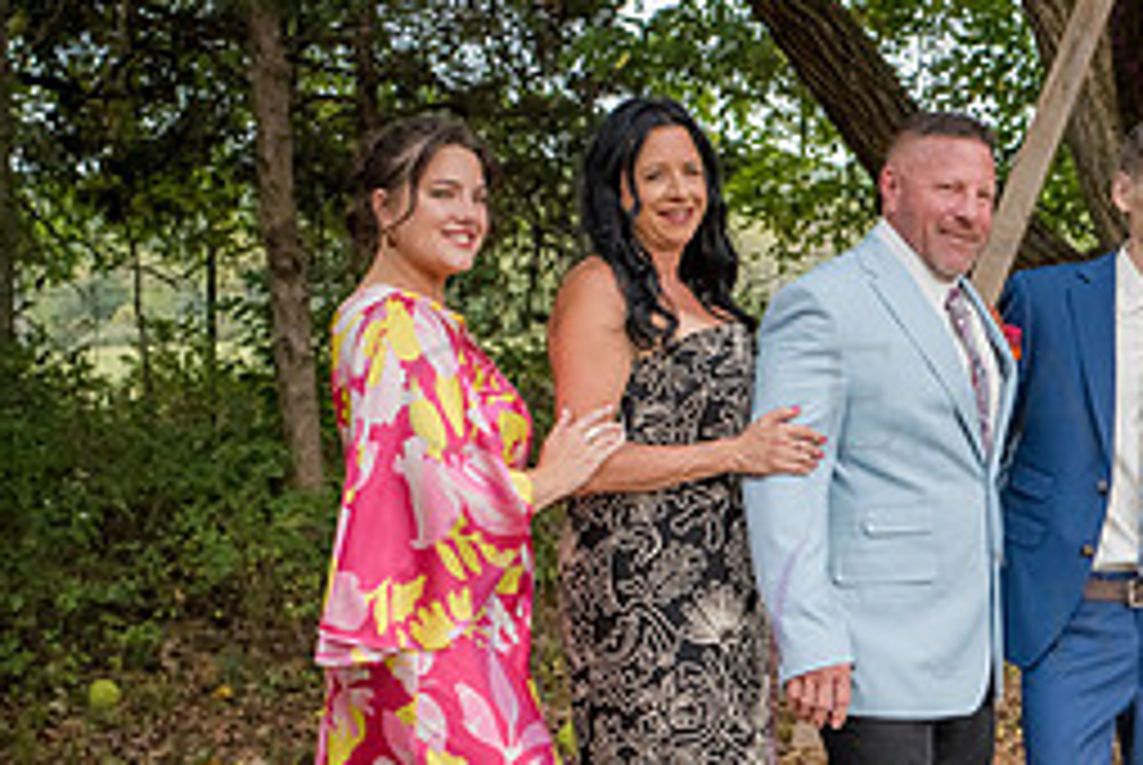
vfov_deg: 11.3
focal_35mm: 121
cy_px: 625
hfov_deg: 16.5
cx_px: 1195
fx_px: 3846
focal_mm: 50
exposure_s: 1/250
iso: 800
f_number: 7.1
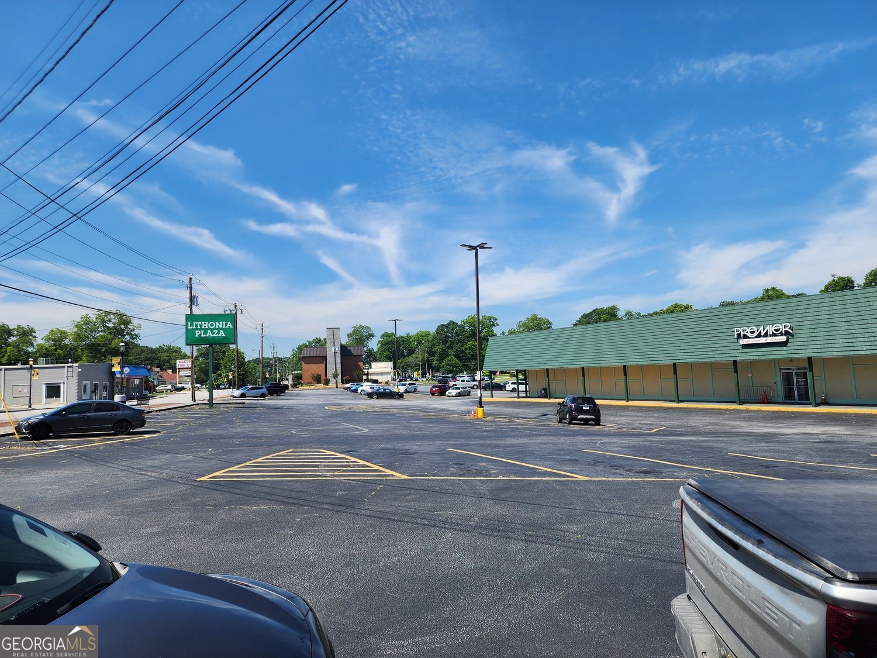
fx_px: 583
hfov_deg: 73.9
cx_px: 438
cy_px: 329
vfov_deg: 58.9
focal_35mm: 23
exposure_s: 1/970
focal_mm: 6.4
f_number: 1.8
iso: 12
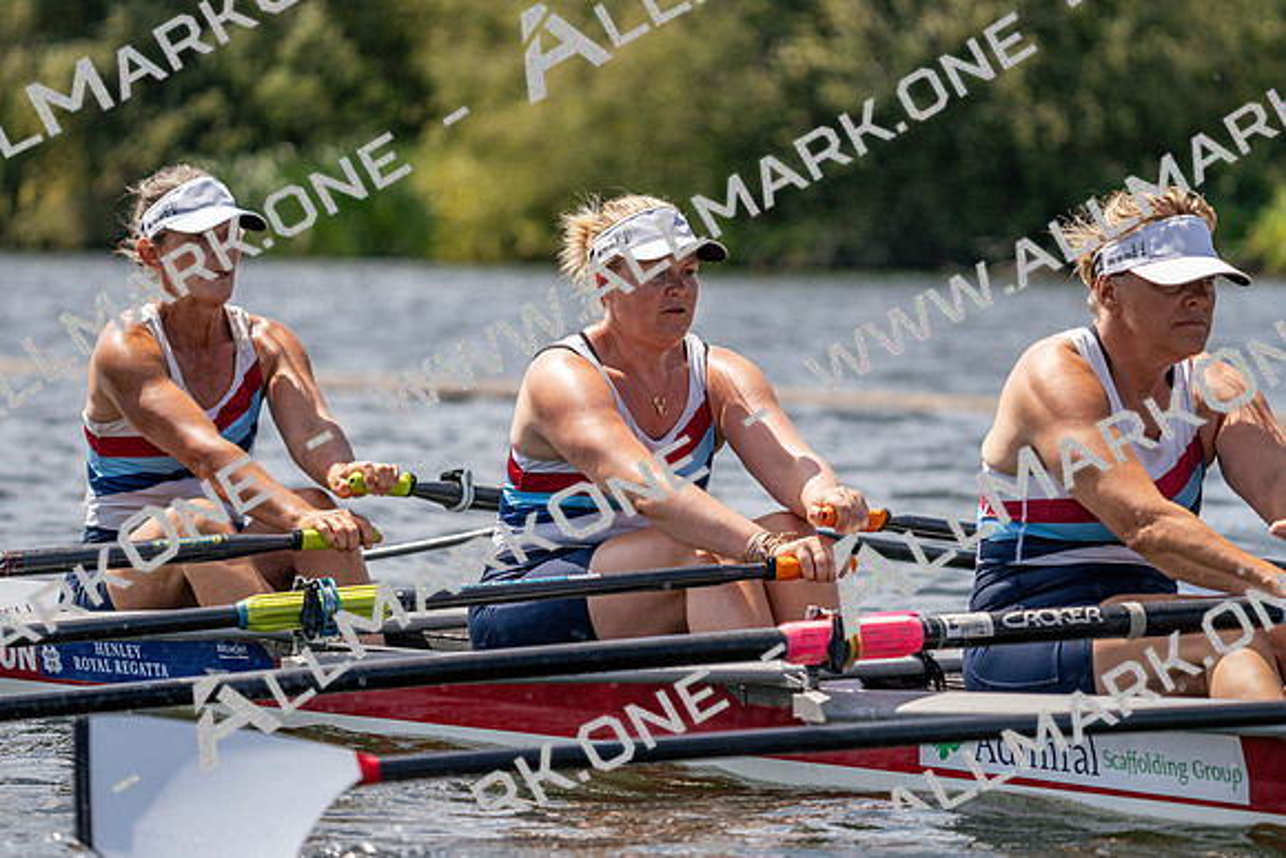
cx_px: 643
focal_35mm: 252
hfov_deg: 8.2
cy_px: 429
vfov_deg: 5.5
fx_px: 9004
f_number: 5.6
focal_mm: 252
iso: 250
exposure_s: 1/2000
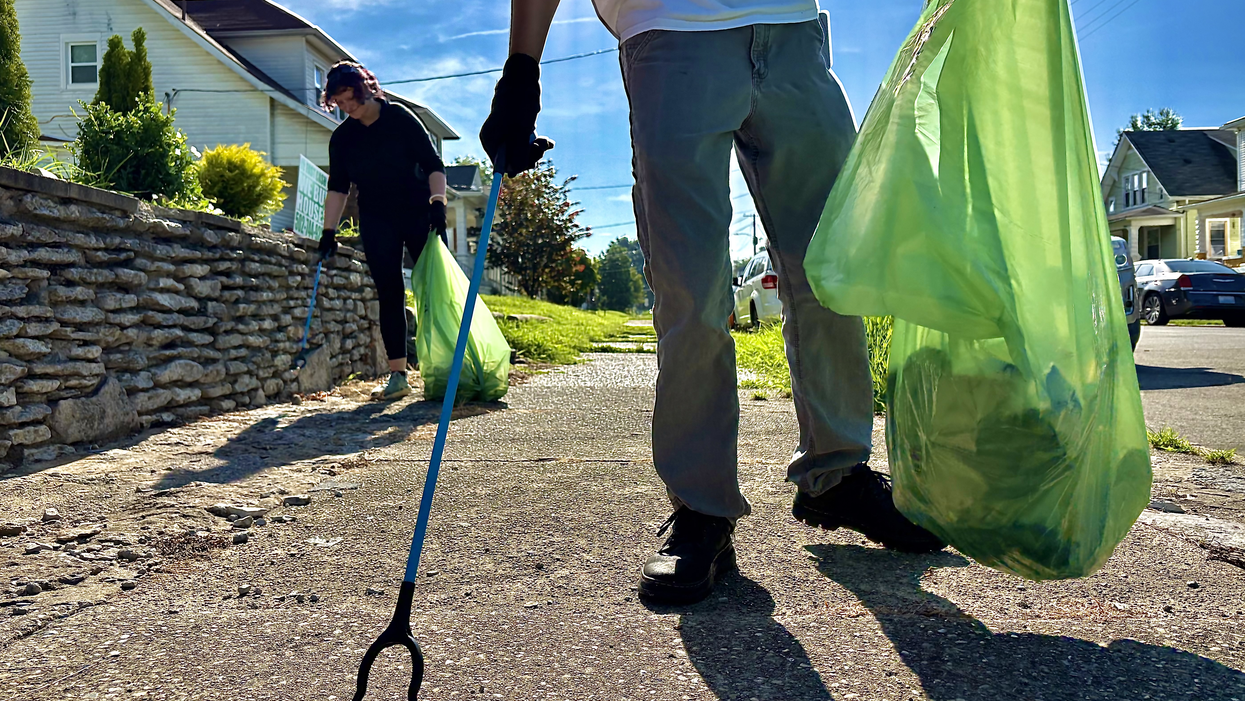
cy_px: 319
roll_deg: +1.7
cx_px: 615
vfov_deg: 40.1
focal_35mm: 29
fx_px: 957
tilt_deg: +0.5
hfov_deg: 66.1
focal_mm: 5.96
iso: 64
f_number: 1.6
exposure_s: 1/5814
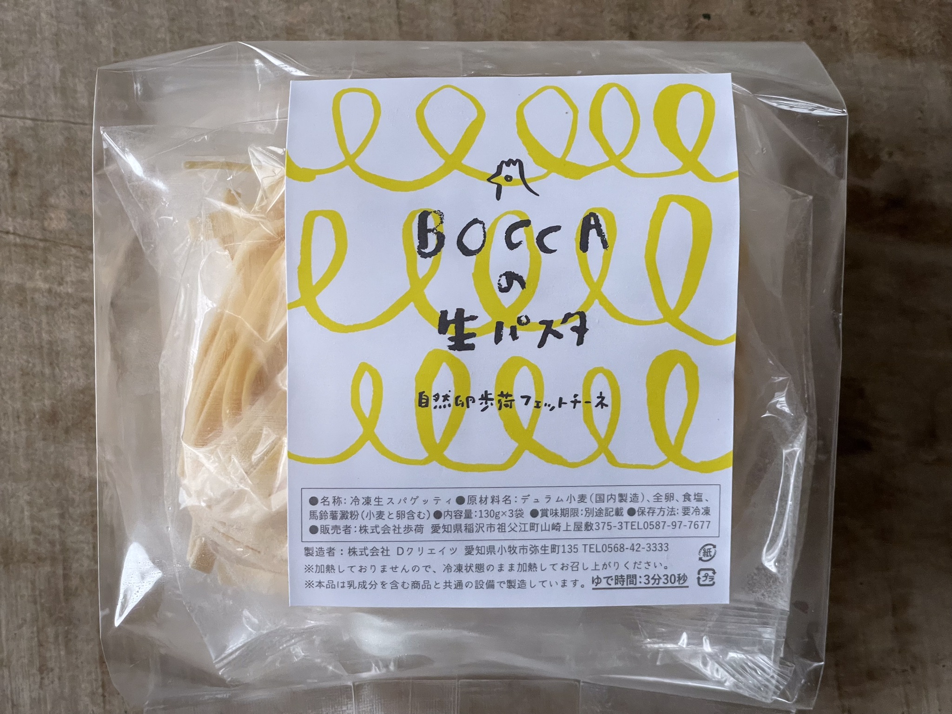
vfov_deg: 28.0
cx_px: 476
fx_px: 1430
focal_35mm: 52
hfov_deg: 36.8
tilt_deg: -82.7
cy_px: 357
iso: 160
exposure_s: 1/116
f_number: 2
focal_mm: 6
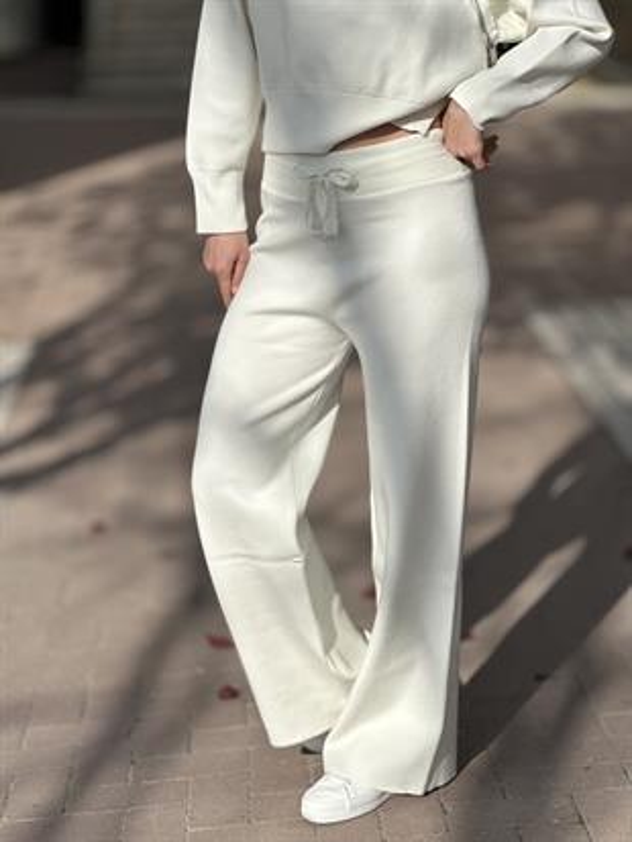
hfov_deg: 19.1
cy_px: 421
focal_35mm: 77
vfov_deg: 25.3
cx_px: 316
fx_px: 1873
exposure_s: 1/1623
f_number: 2.8
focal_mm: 9
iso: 32
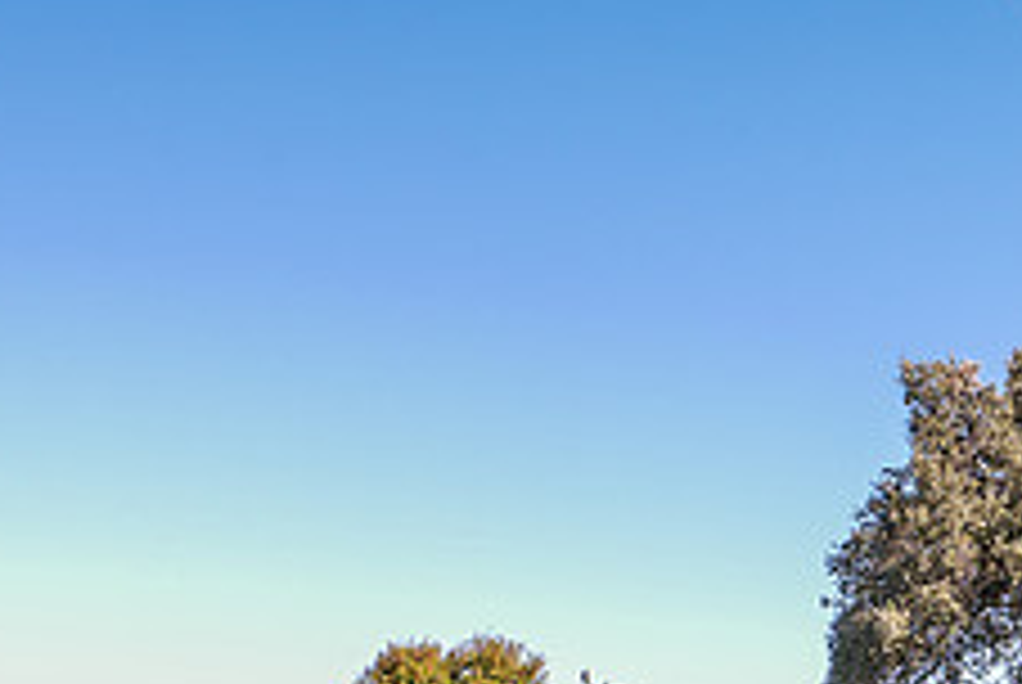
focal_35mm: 84
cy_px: 745
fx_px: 2388
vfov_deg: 15.9
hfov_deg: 23.5
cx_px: 914
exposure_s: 1/320
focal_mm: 32
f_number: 6.3
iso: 320
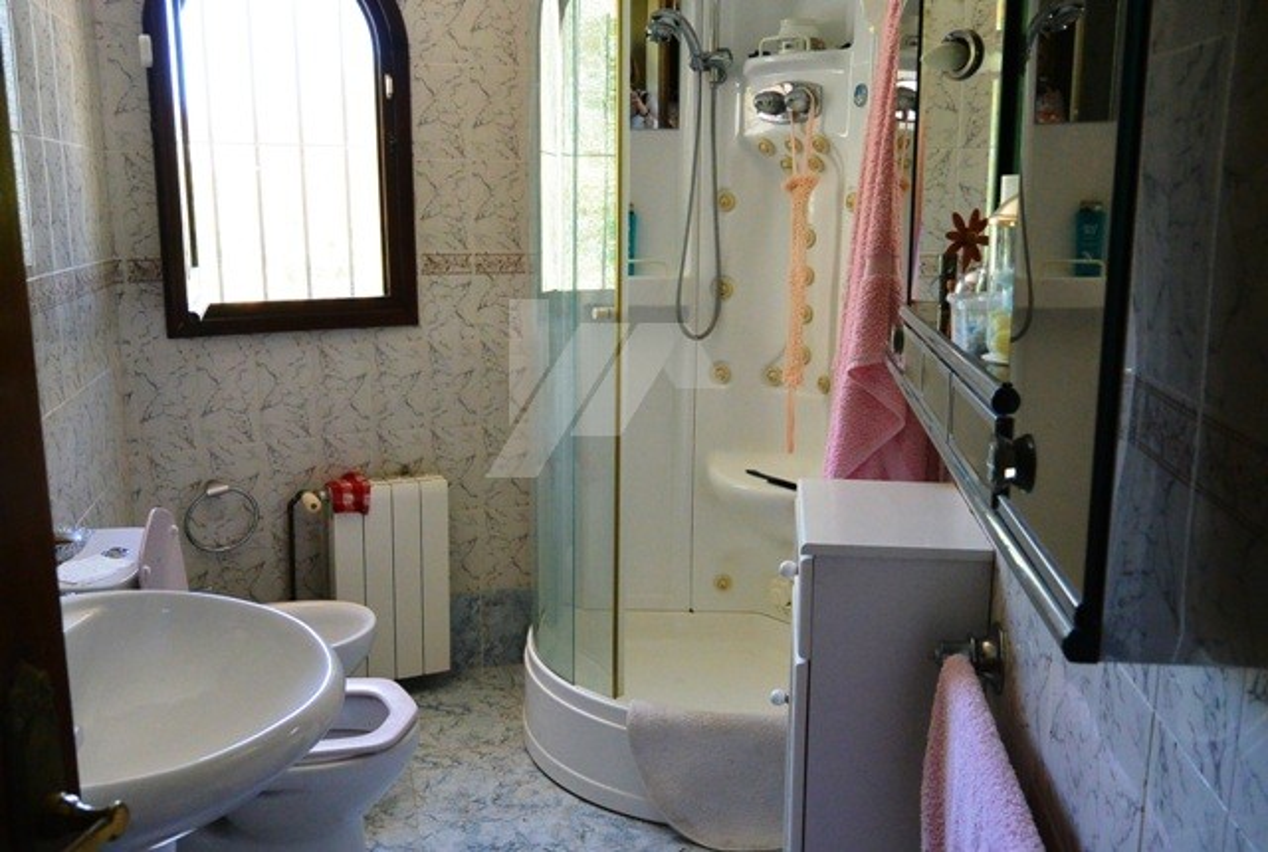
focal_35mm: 32
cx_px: 634
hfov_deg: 58.6
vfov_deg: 41.3
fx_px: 1130
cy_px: 426
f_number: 3.8
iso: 800
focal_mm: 12
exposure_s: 1/125
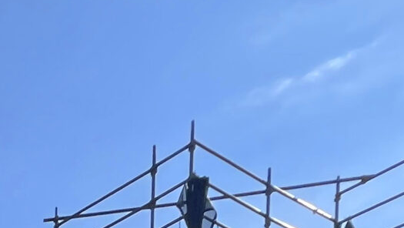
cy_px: 718
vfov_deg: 10.6
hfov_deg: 25.7
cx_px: -135
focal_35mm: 69
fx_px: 740
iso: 32
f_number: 1.8
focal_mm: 1.57
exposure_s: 1/2137
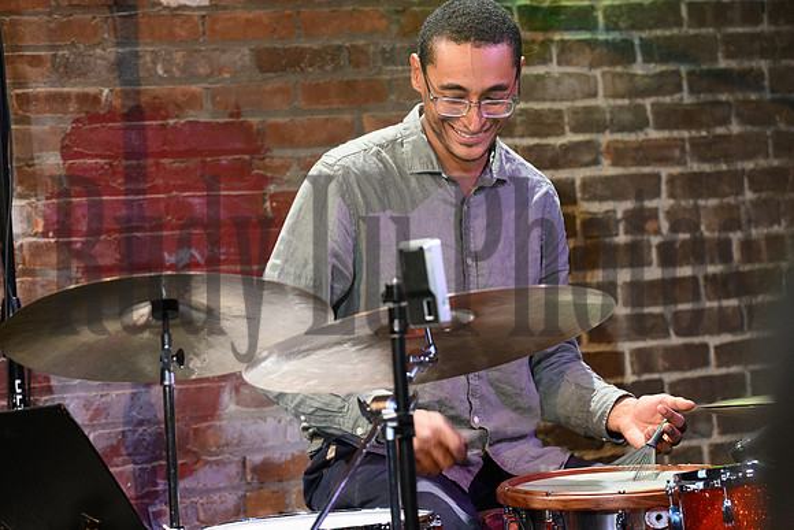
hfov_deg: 12.8
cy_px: 265
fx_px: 3530
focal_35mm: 160
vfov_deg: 8.6
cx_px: 397
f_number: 5.6
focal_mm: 160
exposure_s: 1/100
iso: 5000
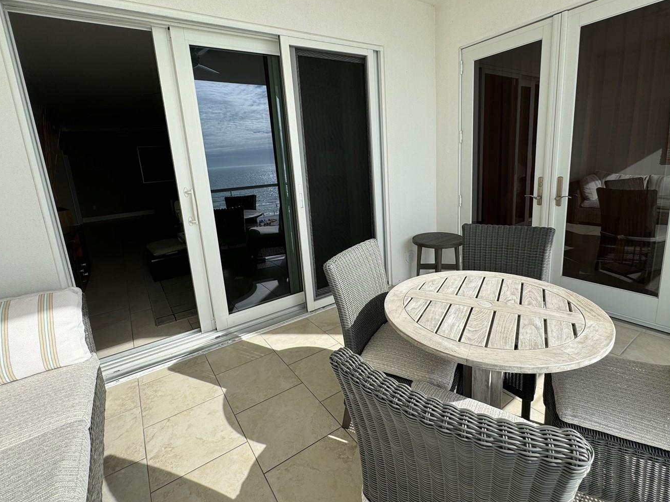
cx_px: 336
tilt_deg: -11.1
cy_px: 227
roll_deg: +3.7
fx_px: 329
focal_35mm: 17
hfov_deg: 91.0
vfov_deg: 74.5
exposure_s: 1/1506
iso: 40
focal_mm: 2.22
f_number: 2.2
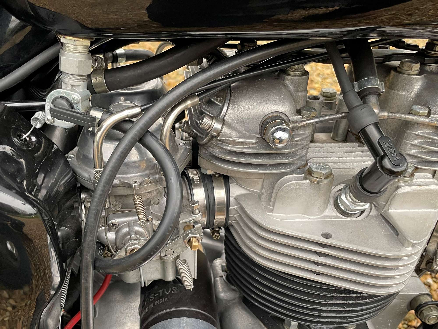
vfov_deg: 53.1
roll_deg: -1.9
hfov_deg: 67.3
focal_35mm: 26
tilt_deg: -36.2
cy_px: 164
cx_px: 219
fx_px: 329
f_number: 1.6
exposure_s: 1/60
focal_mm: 4.2
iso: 125
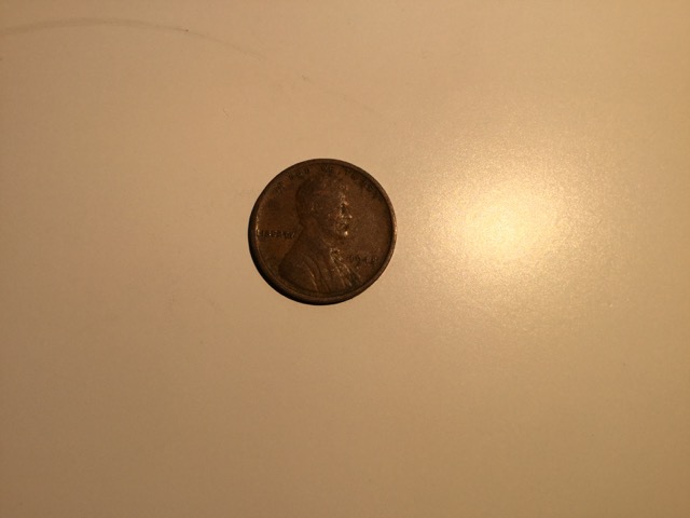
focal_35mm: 31
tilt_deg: -81.2
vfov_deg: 45.4
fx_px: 618
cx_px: 345
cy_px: 259
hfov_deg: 58.4
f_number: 2.4
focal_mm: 3.3
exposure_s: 1/259
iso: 25
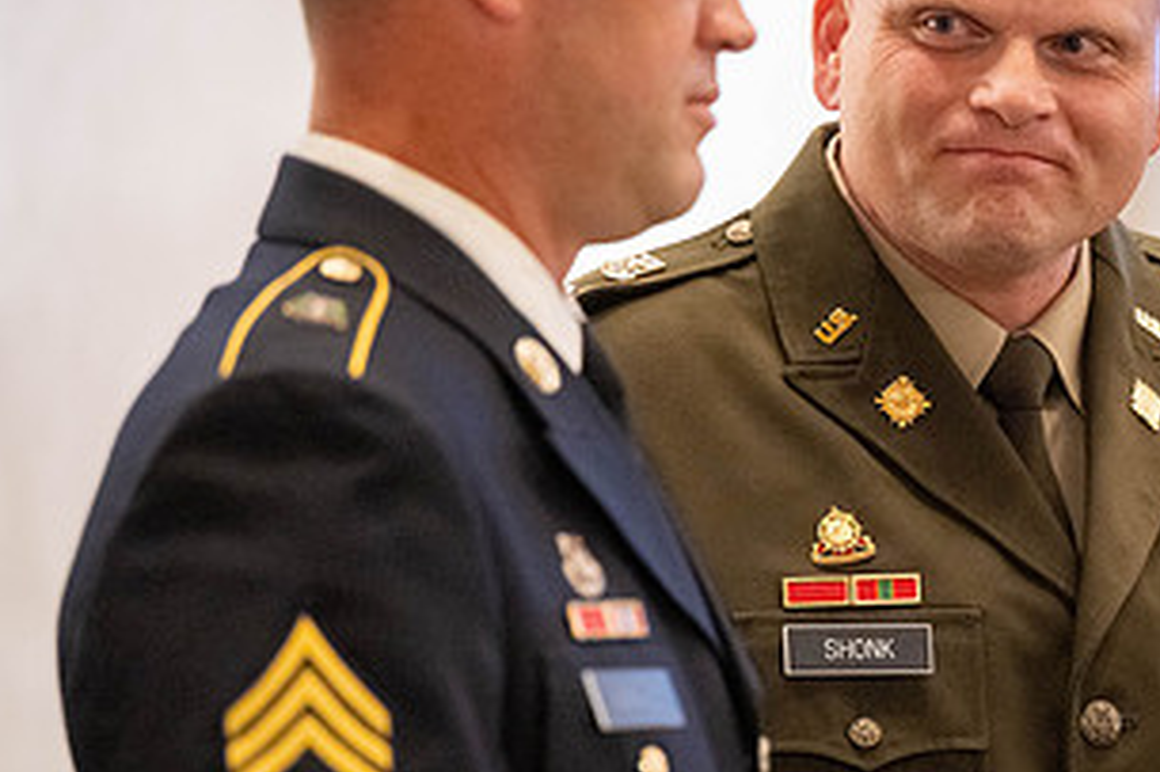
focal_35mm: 238
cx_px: 1065
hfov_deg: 8.6
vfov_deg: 5.8
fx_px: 7664
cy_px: 390
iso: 5000
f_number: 2.8
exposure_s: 1/200
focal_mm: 125
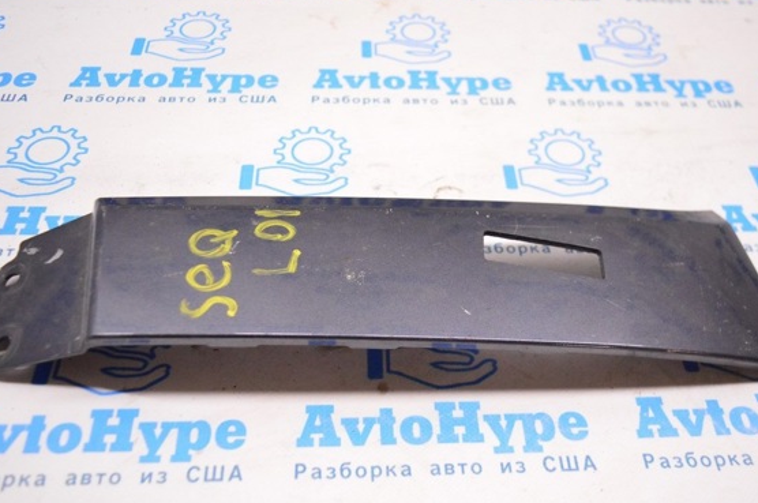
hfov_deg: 50.7
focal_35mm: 38
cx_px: 395
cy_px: 272
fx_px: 799
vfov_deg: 34.9
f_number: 3.8
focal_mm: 22
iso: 3200
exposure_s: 1/320
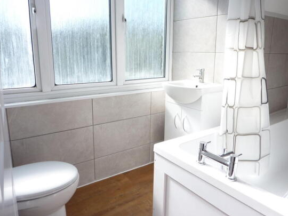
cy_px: 103
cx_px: 151
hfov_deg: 65.3
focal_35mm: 27
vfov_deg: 51.3
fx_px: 225
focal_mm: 4.1
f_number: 4
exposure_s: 1/200
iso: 80
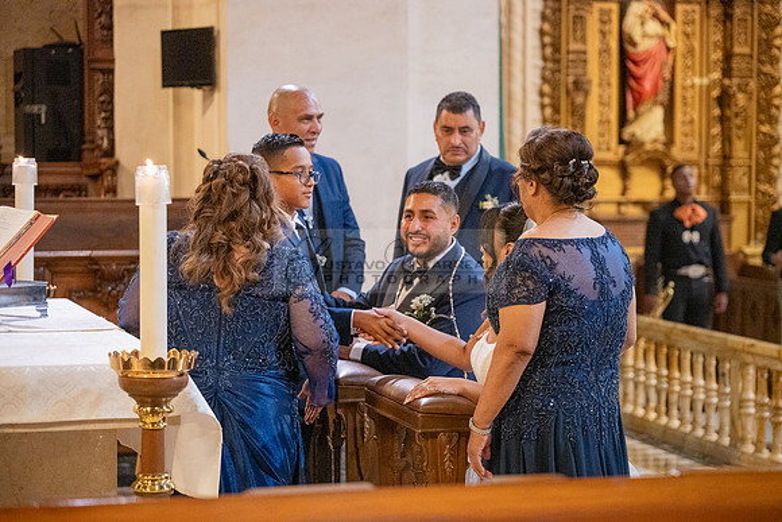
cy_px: 261
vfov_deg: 14.1
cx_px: 391
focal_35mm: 97
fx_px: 2107
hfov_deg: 21.0
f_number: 4
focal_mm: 97
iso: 3200
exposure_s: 1/200
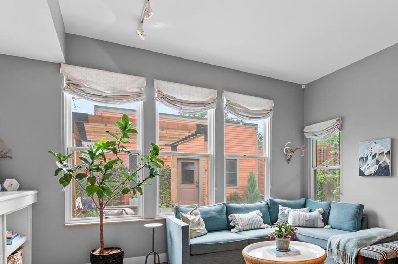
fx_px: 265
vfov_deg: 52.0
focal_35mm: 24
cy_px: 176
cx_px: 268
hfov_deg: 71.4
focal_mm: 17
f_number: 8
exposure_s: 1/4
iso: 400
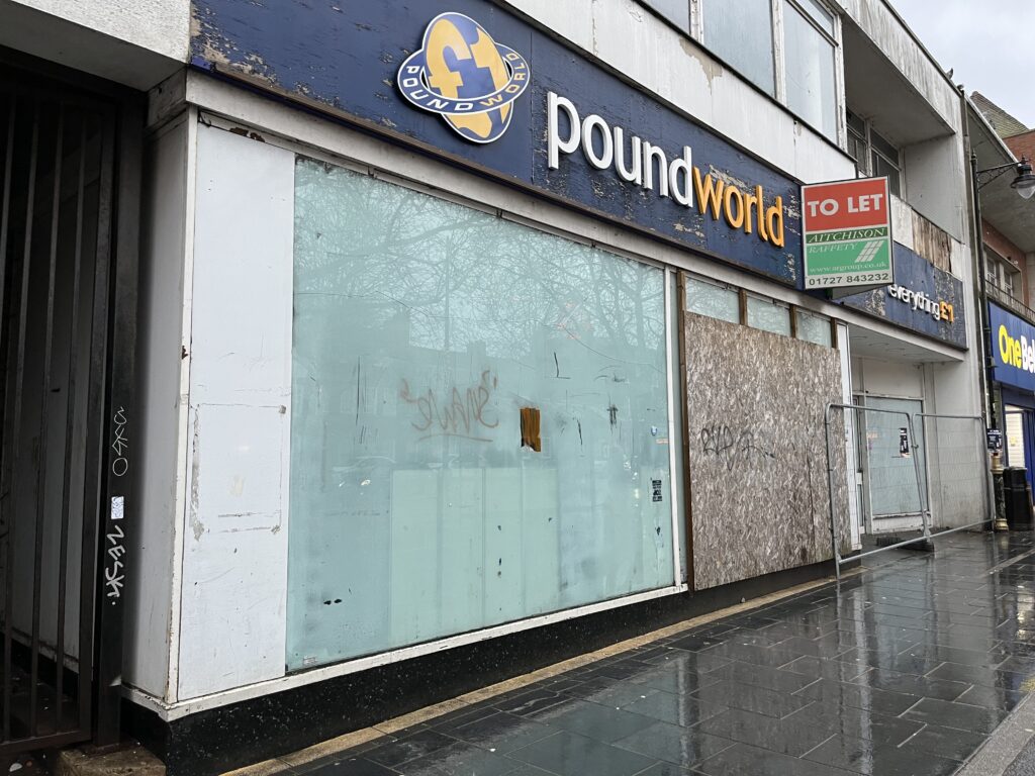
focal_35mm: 26
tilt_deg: +6.5
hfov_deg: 67.3
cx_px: 518
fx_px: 777
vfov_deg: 53.1
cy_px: 388
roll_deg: +0.5
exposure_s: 1/50
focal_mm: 5.1
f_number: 1.6
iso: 100
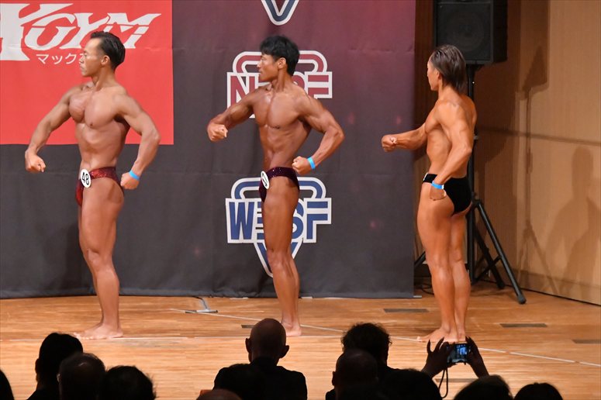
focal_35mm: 255
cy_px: 200
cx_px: 300
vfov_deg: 5.4
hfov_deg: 8.1
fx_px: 4255
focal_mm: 170
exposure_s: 1/400
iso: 12800
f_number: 5.6
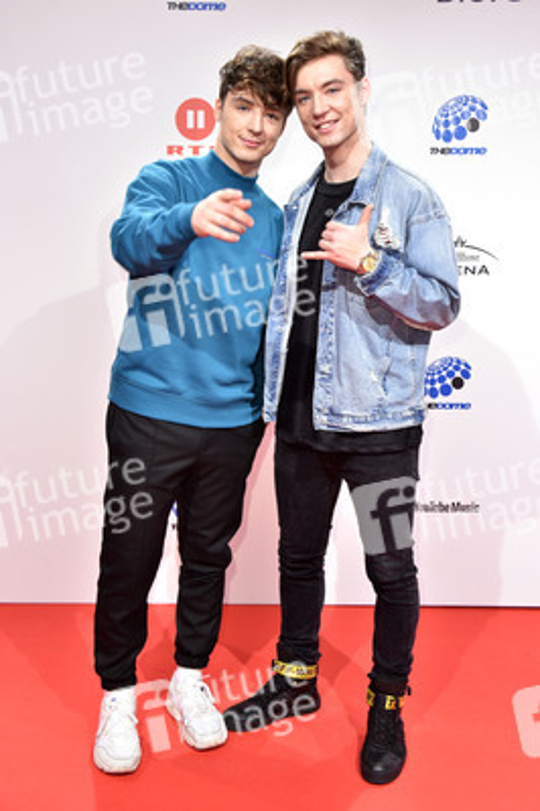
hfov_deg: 31.8
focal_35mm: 42
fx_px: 947
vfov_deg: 46.4
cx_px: 270
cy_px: 406
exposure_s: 1/200
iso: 1600
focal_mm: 42
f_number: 5.6
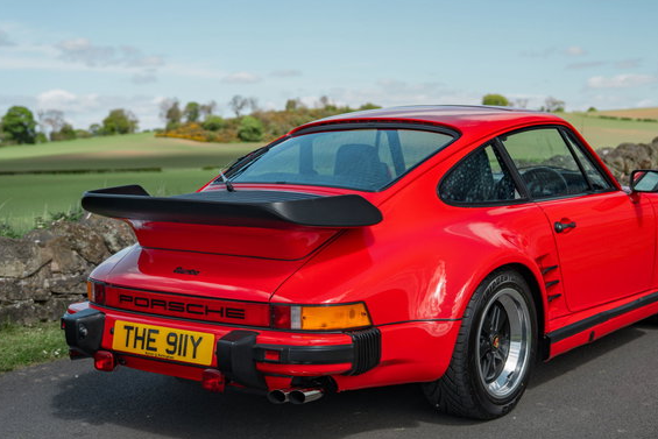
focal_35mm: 57
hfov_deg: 34.9
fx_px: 1042
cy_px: 236
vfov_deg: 23.8
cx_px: 395
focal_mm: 42
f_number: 2.8
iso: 100
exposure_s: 1/1250
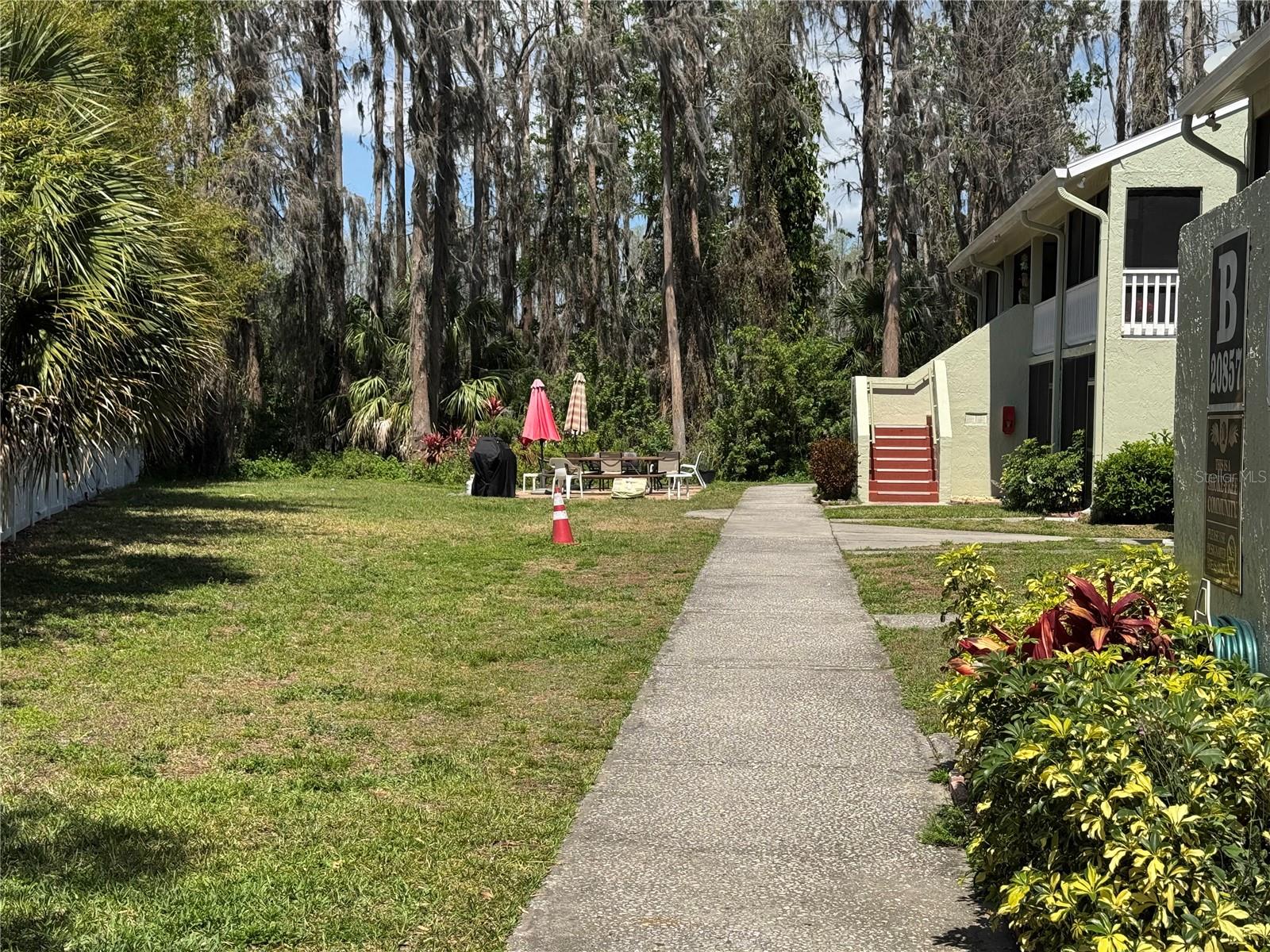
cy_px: 476
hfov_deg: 39.7
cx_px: 635
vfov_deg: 30.3
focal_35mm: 48
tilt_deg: -2.5
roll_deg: -0.8
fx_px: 1761
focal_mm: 6.76
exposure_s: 1/4310
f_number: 1.78
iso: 64
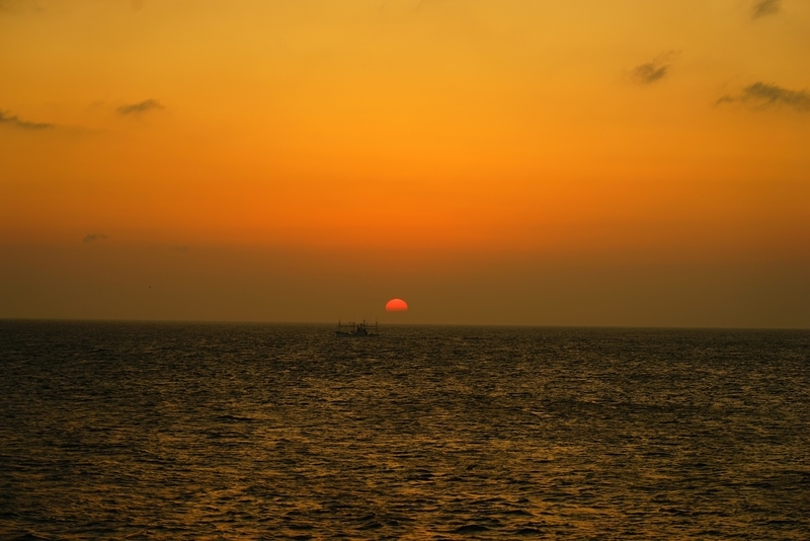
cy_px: 270
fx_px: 2363
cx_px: 405
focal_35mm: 105
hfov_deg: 19.4
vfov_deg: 13.1
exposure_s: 1/160
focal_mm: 105
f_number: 5.6
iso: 100
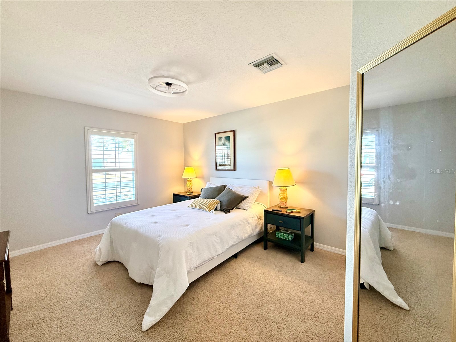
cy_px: 171
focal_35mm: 14
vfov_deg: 85.7
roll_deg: +0.3
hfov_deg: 102.1
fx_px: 184
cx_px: 228
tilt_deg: -2.5
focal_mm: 2.22
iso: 250
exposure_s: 1/120
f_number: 2.2
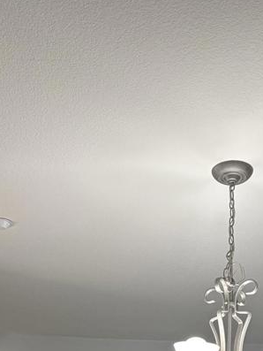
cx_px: 139
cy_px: 447
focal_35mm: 67
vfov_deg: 25.3
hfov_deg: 21.9
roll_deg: -2.2
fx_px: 678
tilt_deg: +7.1
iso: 125
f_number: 1.6
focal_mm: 5.96
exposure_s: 1/60
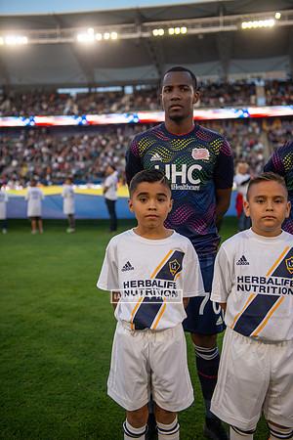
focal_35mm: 42
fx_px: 513
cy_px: 220
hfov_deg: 31.9
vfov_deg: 46.4
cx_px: 146
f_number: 2.8
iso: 200
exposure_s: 1/1000
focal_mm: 42
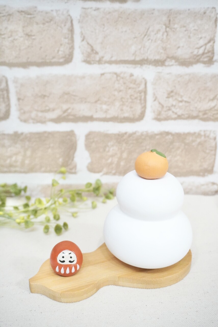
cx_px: 109
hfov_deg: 35.5
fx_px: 340
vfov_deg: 51.3
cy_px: 164
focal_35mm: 38
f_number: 4.5
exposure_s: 1/400
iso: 6400
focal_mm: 25
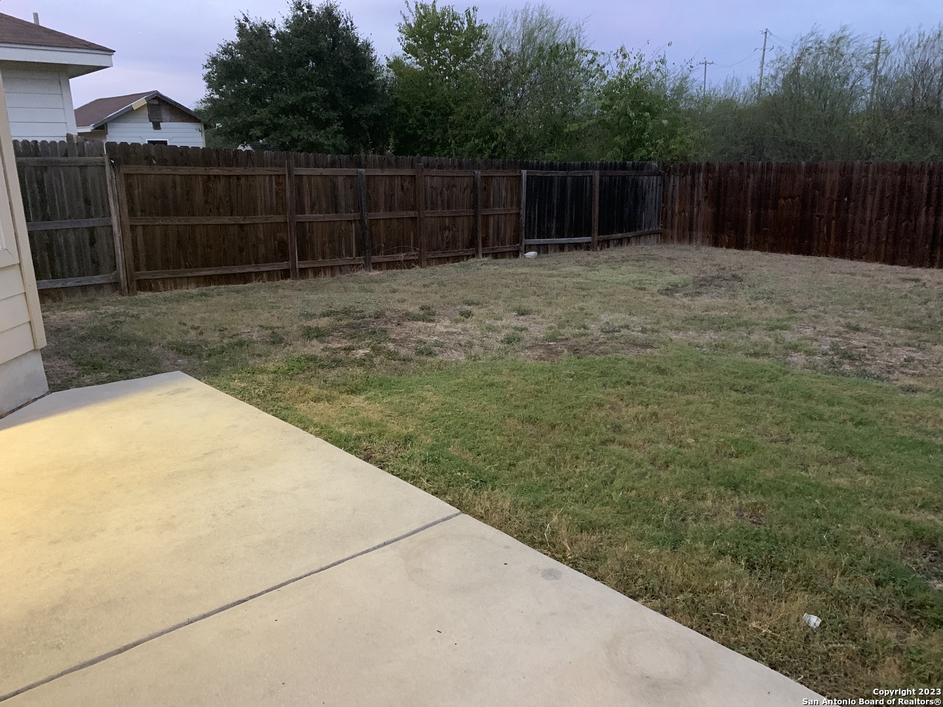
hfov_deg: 67.3
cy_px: 354
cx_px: 472
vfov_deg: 53.1
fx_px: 708
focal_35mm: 26
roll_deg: +1.5
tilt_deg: -13.9
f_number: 1.8
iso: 640
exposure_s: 1/30
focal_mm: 4.25
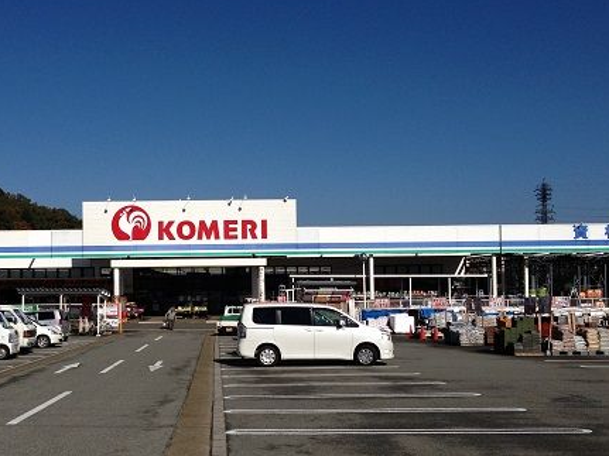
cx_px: 228
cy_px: 263
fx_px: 879
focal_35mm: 50
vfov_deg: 29.1
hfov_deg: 38.0
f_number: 2.4
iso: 50
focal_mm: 4.13
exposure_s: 1/4184
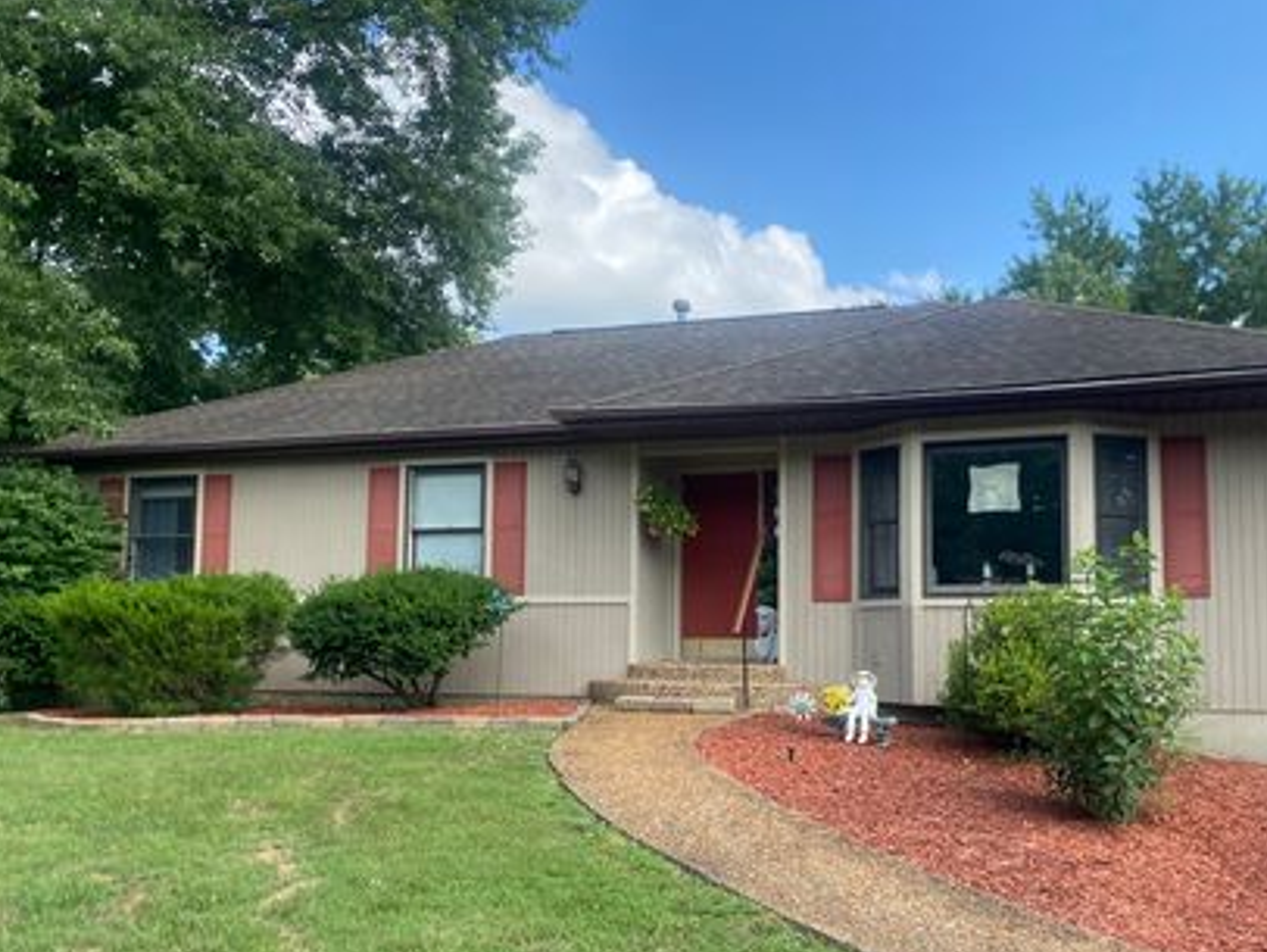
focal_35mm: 32
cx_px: 758
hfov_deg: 56.4
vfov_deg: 44.0
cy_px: 560
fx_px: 1172
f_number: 1.8
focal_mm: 4.25
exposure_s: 1/965
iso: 32
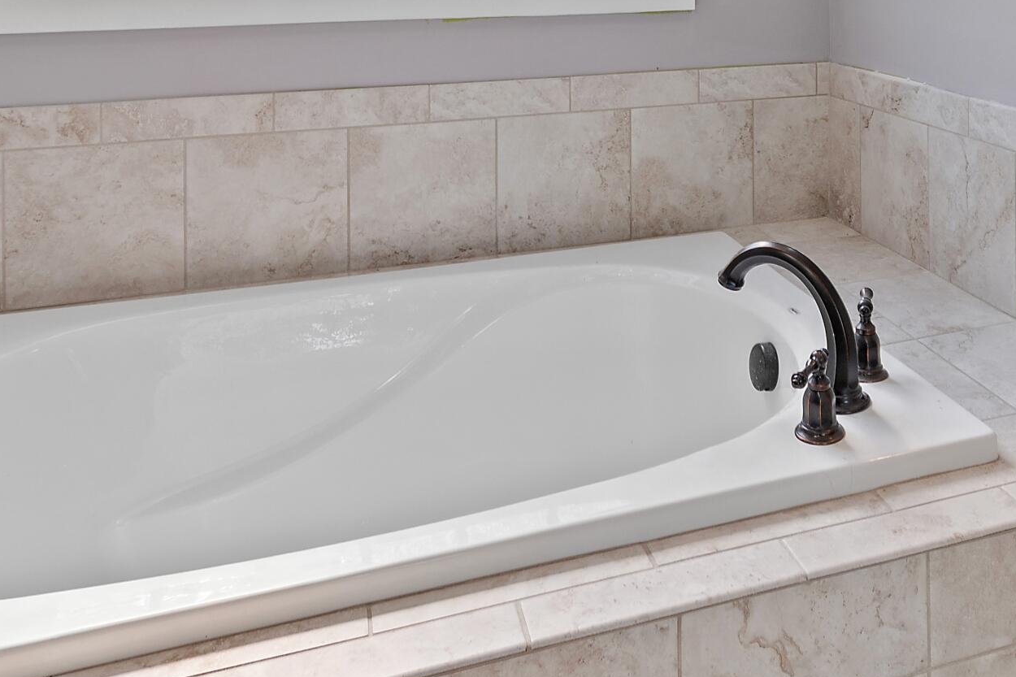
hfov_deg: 51.2
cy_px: -62
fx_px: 1016
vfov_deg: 32.6
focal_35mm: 36
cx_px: 748
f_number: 4.5
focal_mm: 10
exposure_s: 1/13
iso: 100
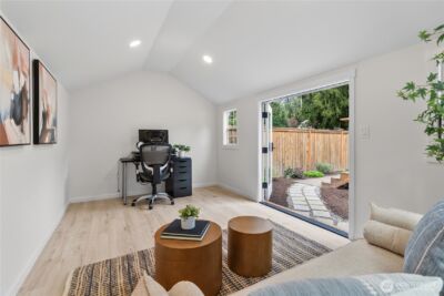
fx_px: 197
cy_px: 148
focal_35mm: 16
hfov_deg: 96.7
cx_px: 222
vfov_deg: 73.8
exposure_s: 1/13
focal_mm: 16
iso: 320
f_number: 9
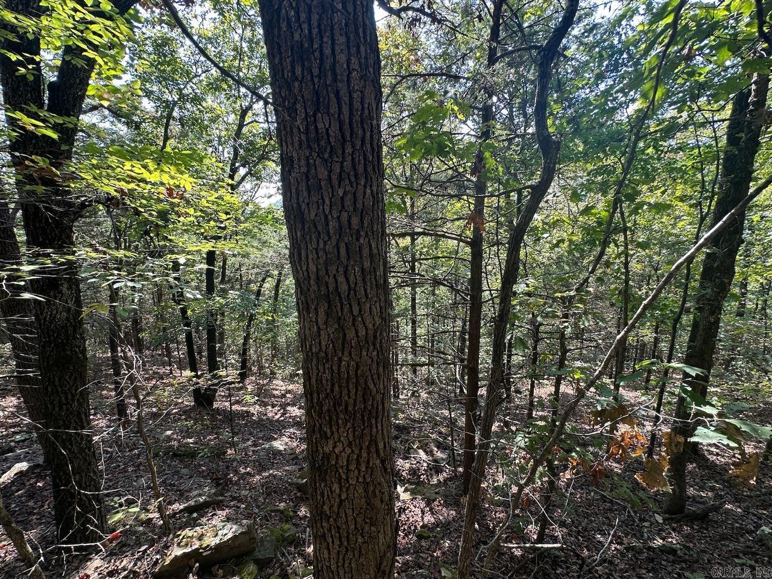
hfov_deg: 102.1
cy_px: 290
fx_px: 312
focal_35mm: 14
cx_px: 386
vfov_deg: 85.7
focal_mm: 2.22
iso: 40
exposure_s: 1/99
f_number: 2.2
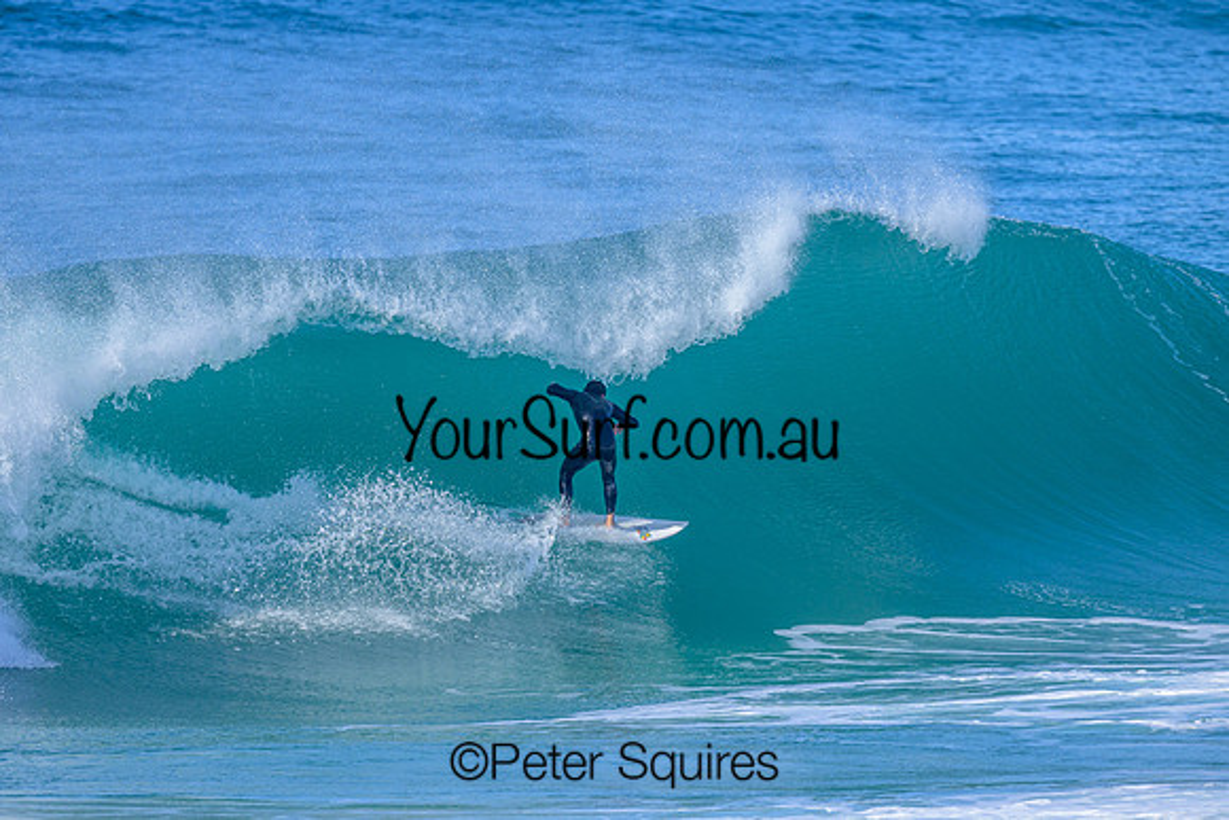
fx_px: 27316
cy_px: 410
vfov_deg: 1.7
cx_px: 614
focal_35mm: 800
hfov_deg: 2.6
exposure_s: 1/2000
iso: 560
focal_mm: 800
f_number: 6.3
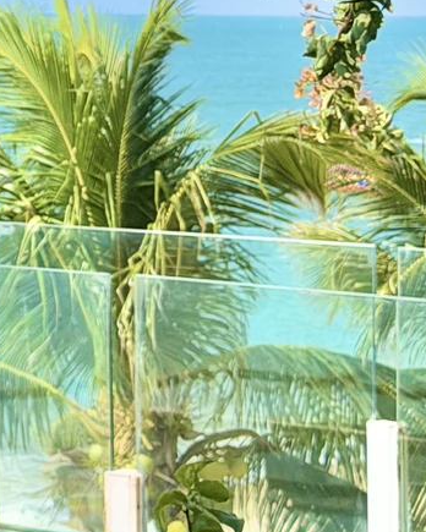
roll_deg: -0.4
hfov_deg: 9.7
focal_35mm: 155
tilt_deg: +1.5
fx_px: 2443
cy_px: 12
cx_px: -215
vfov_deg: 12.3
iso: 64
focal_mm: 6.76
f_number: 1.78
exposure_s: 1/6024
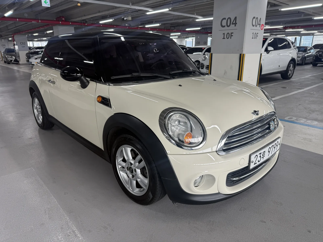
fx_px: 224
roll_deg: +0.4
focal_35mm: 24
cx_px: 162
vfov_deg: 56.8
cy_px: 121
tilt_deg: -17.6
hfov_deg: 71.6
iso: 64
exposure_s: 1/120
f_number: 1.78
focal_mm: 6.76
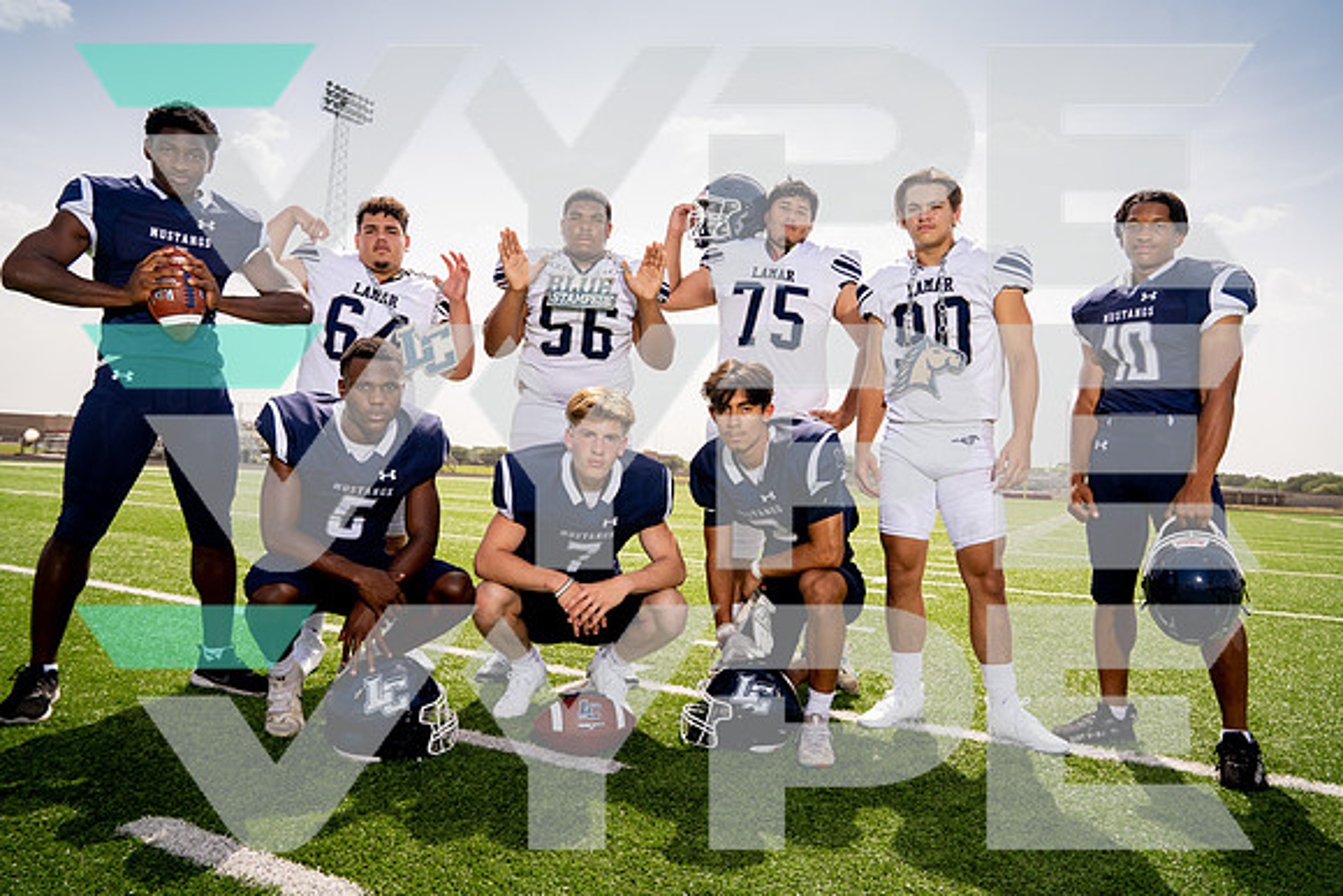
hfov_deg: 73.7
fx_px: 896
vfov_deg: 53.2
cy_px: 448
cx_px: 672
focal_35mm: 24
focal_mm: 24
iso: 100
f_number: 6.3
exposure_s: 1/250
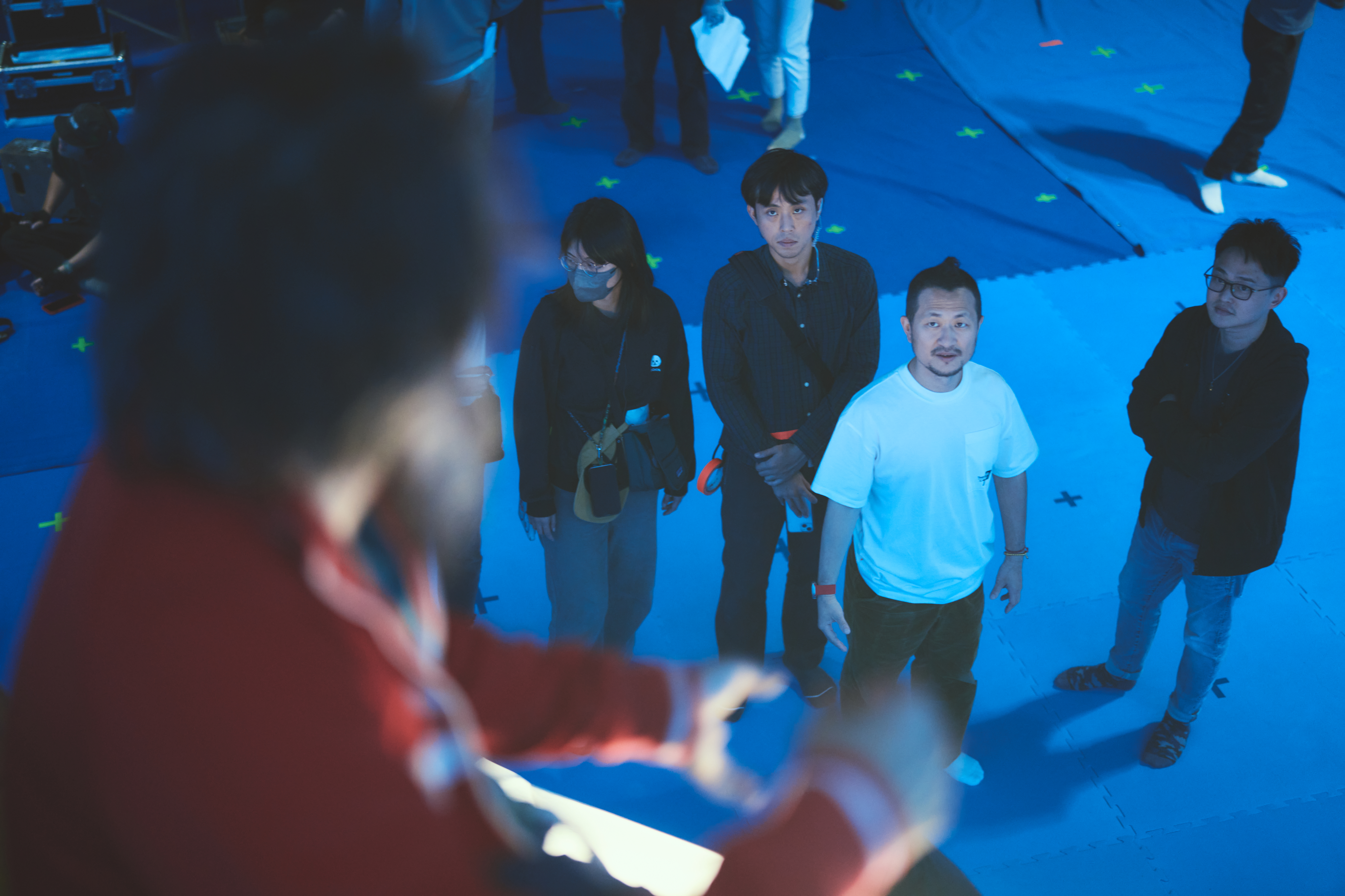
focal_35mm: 50
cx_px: 672
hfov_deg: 39.6
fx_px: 1868
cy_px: 448
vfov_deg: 27.0
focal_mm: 50
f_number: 1.4
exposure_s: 1/160
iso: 1000
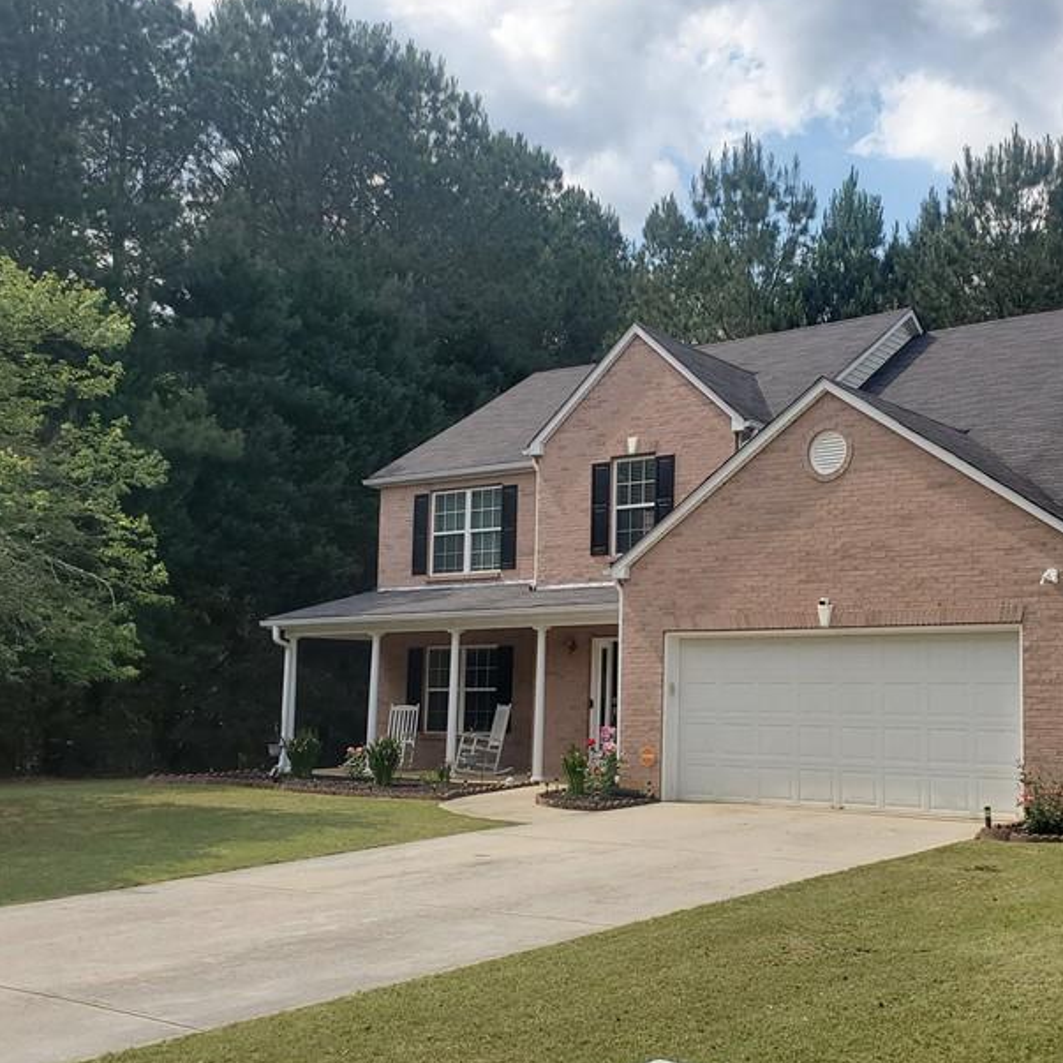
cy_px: 598
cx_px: 702
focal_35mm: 39
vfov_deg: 42.8
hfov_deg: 42.3
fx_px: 1355
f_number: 2.4
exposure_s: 1/1252
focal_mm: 4.3
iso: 50
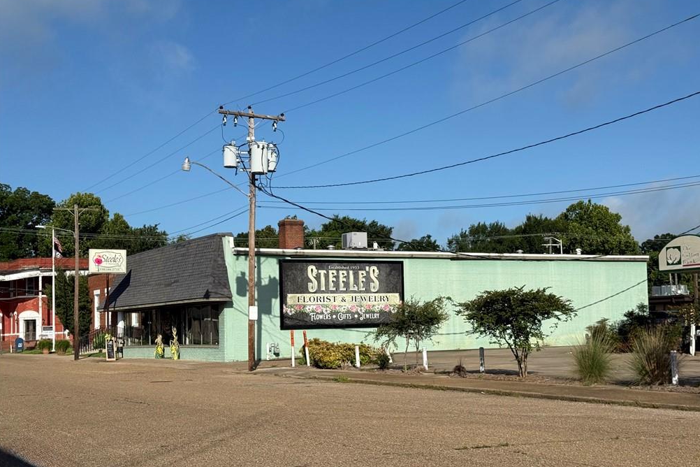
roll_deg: +0.3
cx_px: 355
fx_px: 992
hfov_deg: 38.9
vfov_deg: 26.5
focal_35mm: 51
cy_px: 259
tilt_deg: +4.5
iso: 64
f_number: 1.78
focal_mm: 6.76
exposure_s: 1/7874
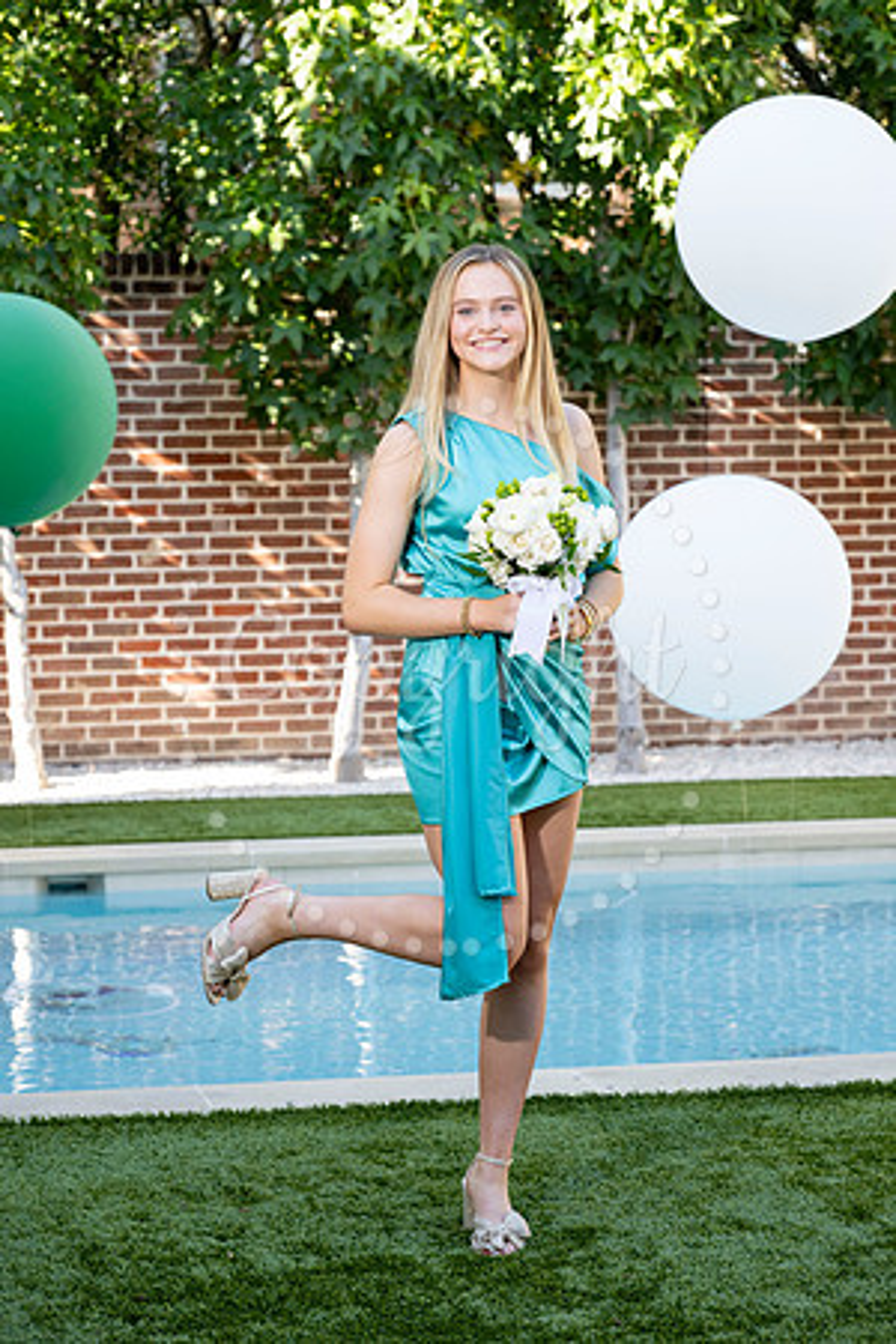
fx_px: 3397
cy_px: 672
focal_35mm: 91
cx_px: 448
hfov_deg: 15.0
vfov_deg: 22.4
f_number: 5.6
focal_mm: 91
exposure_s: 1/200
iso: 400
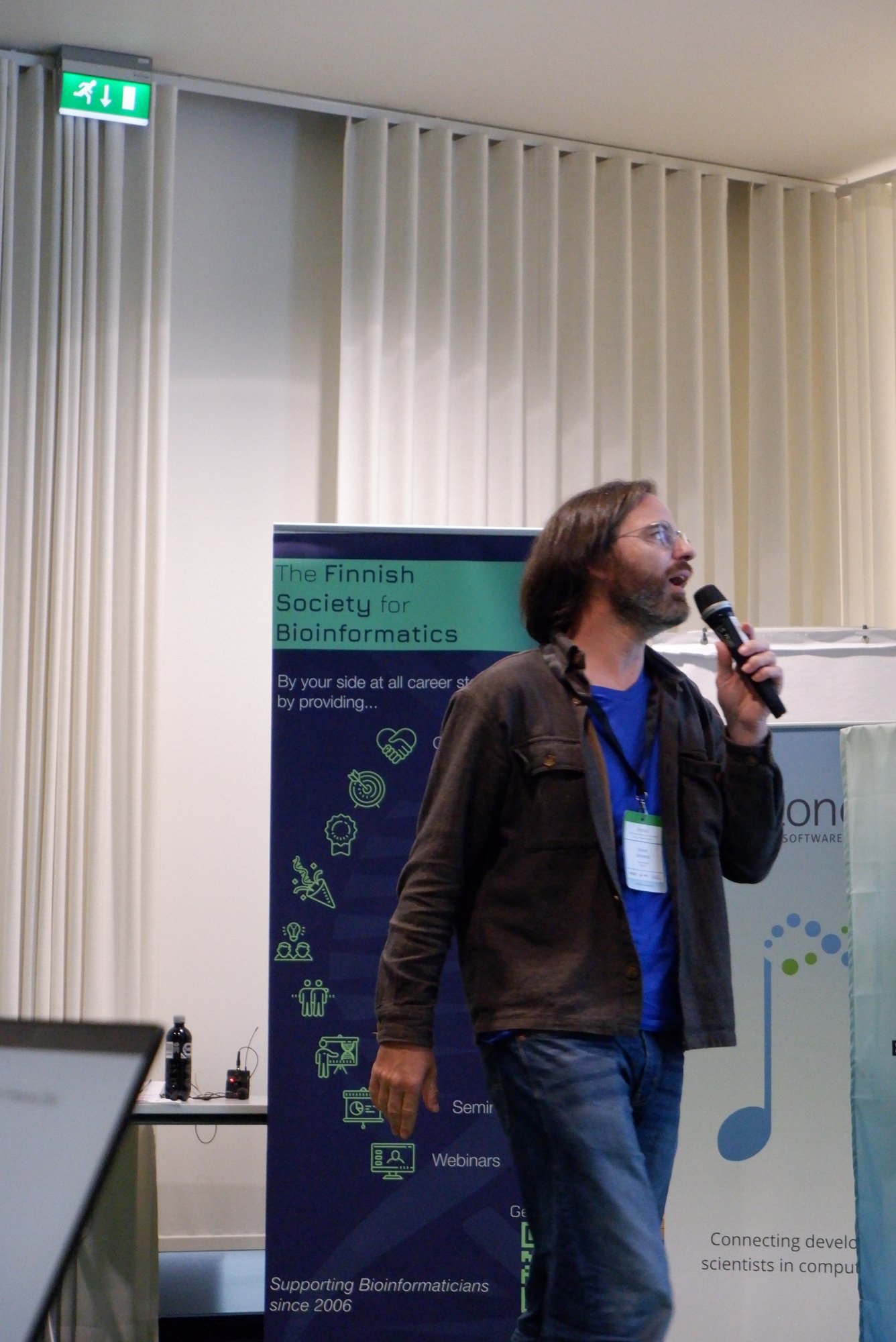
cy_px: 671
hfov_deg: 20.0
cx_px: 448
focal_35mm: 68
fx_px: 2535
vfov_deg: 29.6
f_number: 5.6
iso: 6400
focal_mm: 45
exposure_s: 1/125
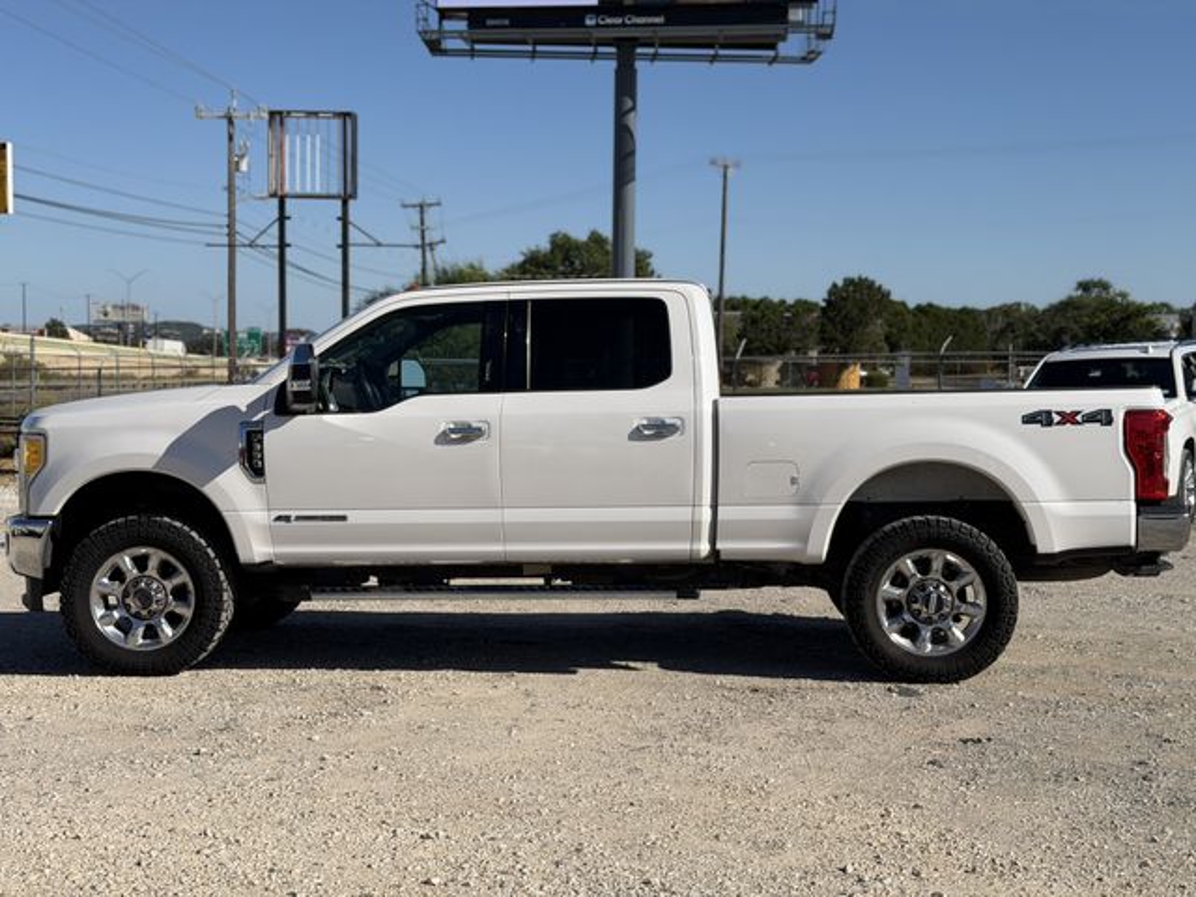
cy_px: 448
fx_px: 1658
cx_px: 598
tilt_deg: -3.6
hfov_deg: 39.7
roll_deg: -0.9
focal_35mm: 48
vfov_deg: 30.3
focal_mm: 6.76
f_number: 1.78
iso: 64
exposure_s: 1/8772
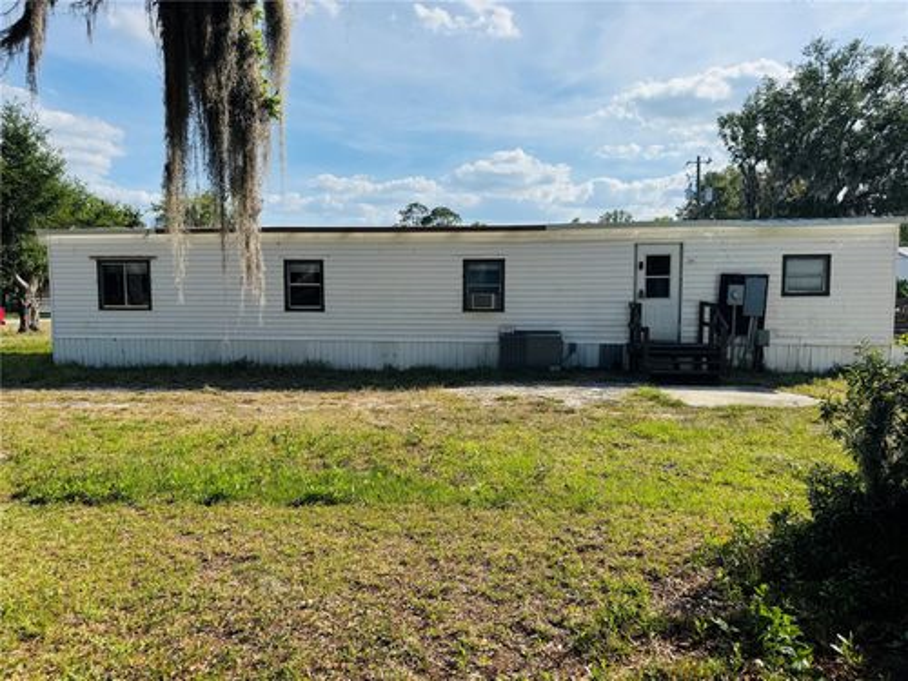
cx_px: 454
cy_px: 340
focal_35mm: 24
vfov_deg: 56.8
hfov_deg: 71.6
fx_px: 630
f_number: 1.78
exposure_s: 1/5348
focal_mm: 6.76
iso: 80
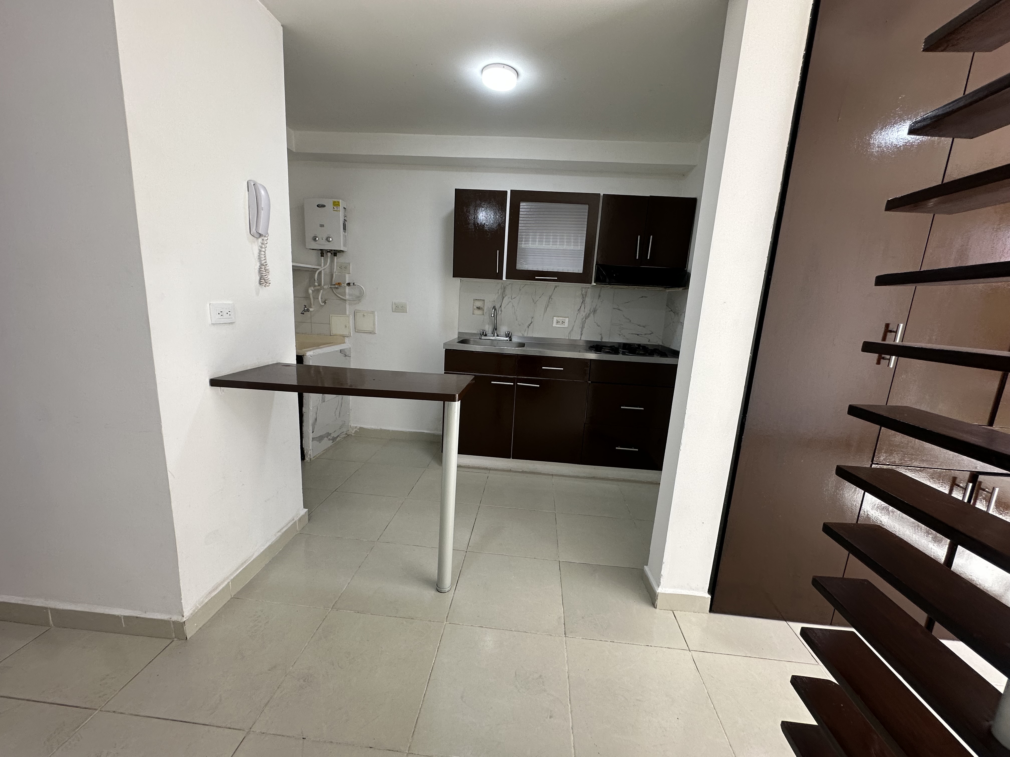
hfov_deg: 102.1
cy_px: 378
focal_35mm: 14
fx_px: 408
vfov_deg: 85.7
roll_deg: -4.0
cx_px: 505
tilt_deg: -8.9
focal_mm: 2.22
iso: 80
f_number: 2.2
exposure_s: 1/99
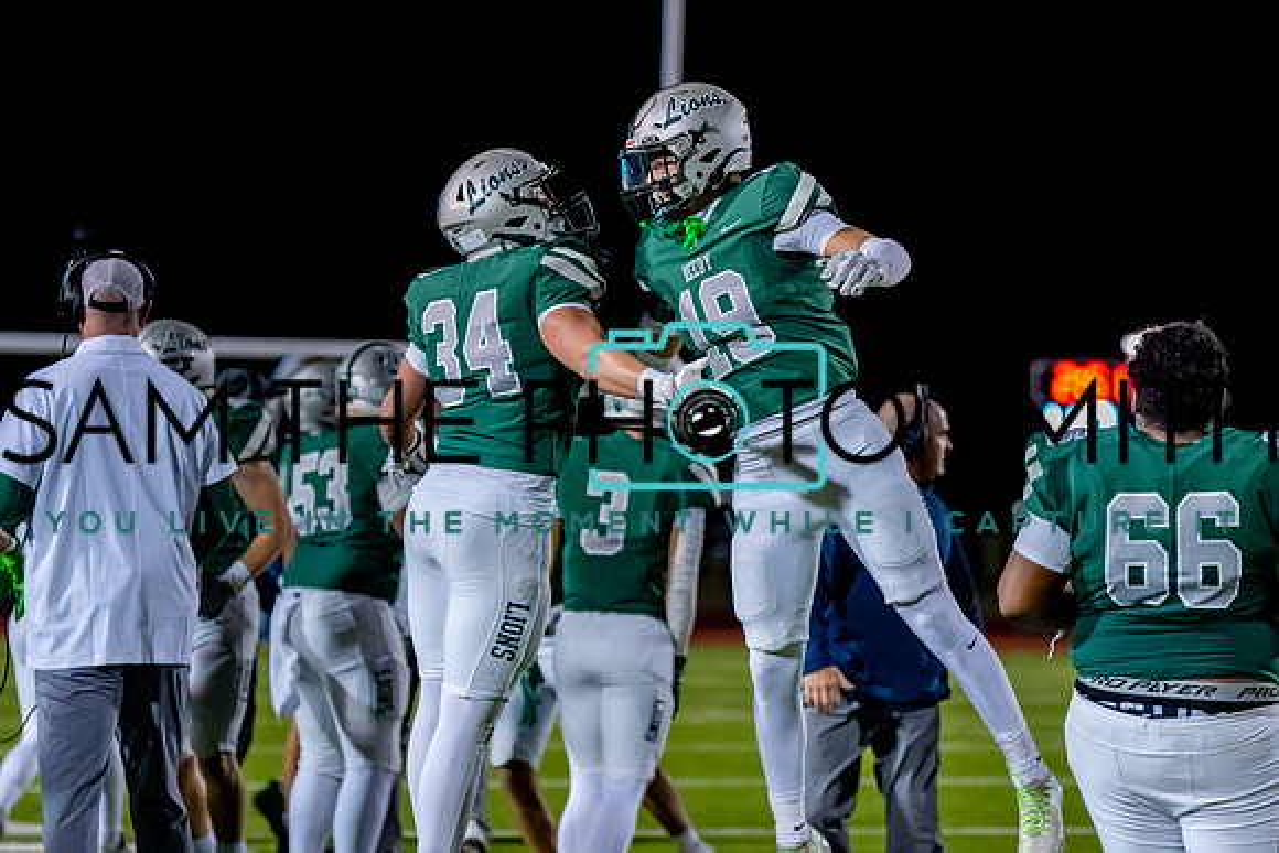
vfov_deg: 7.1
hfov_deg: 10.6
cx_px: 623
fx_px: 6897
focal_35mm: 194
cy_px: 350
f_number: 2.8
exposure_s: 1/1000
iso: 4000
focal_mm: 144
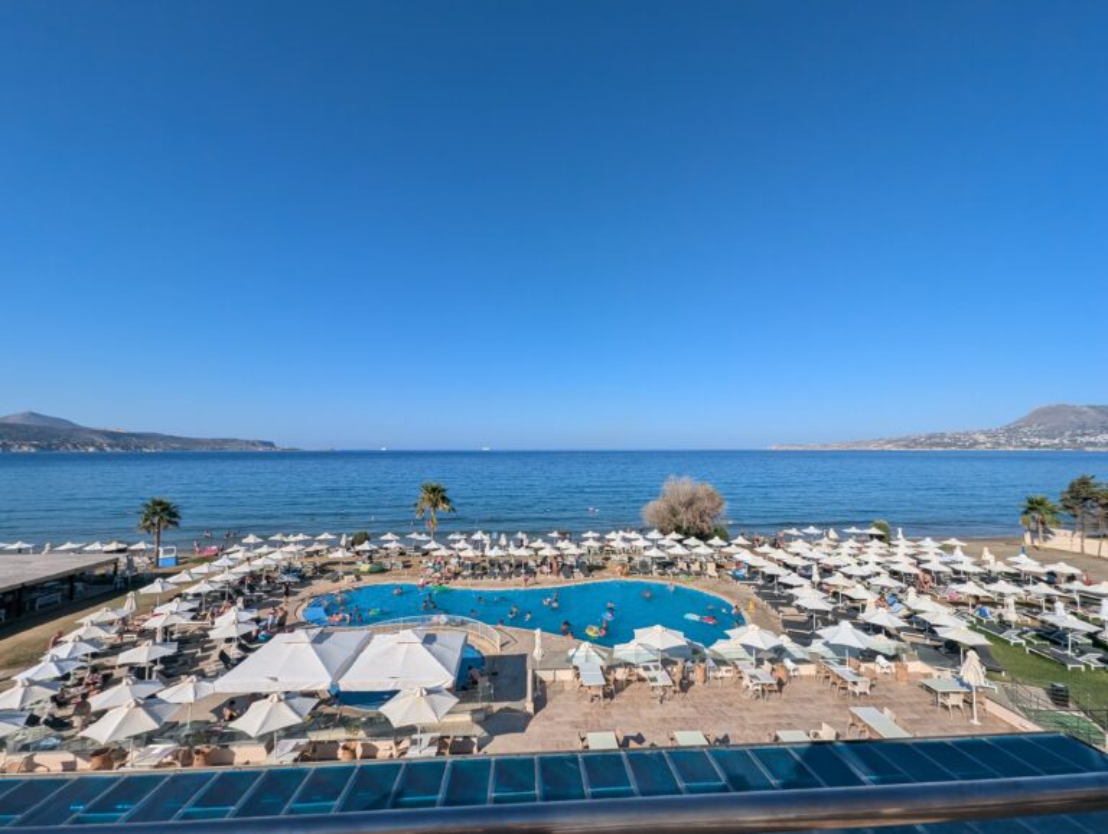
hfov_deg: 106.1
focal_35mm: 13
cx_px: 554
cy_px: 417
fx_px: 417
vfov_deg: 90.0
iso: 43
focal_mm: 1.95
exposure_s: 1/2247
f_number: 2.2
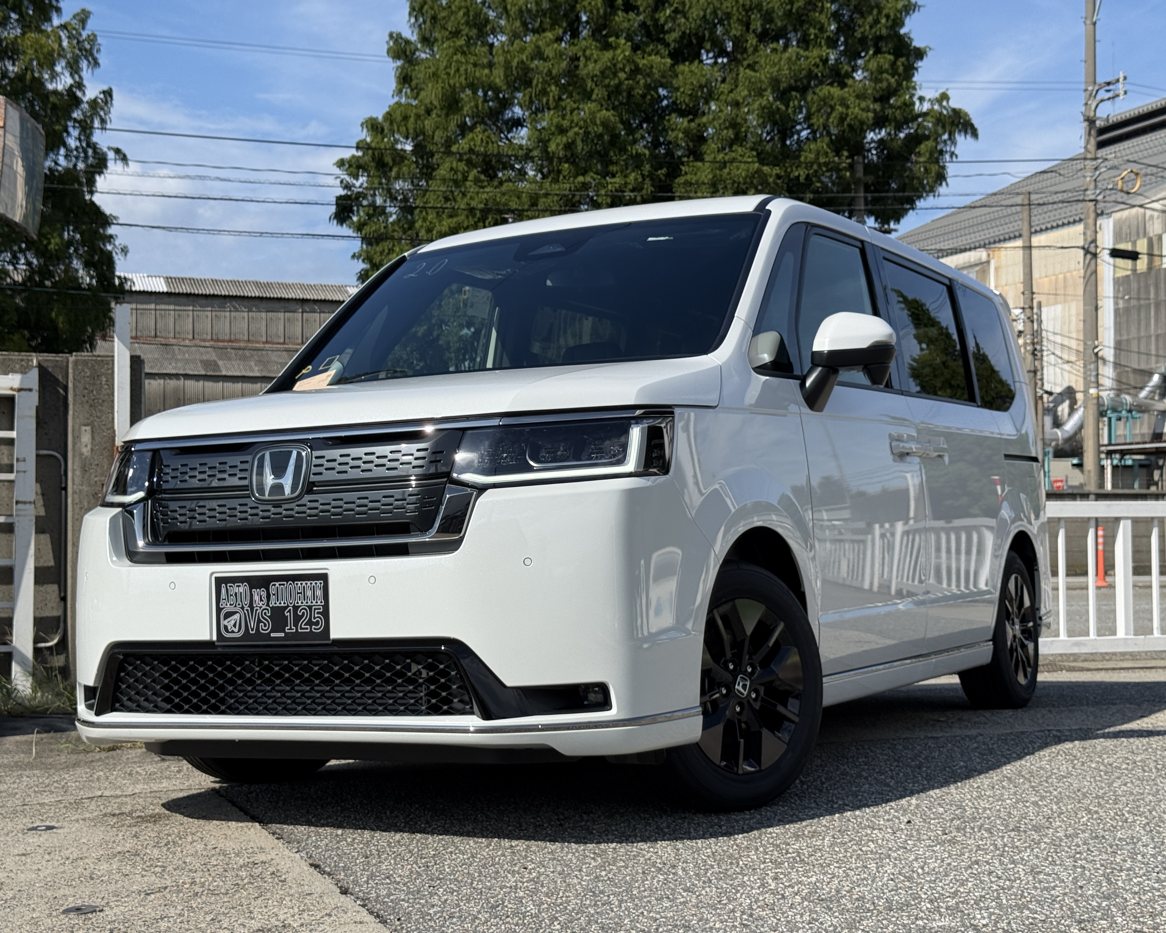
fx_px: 1760
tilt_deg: +2.1
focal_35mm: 51
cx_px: 552
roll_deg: +0.4
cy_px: 462
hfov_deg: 36.6
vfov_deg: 29.7
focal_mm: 6.76
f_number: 1.78
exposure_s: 1/6024
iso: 64
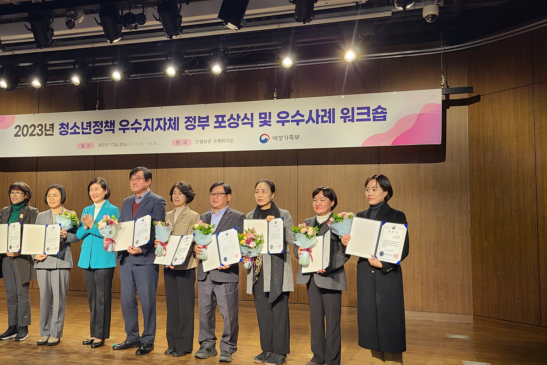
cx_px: 195
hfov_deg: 52.4
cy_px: 198
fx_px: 547
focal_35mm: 36
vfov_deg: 36.8
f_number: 1.8
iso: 64
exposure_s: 1/120
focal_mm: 5.4
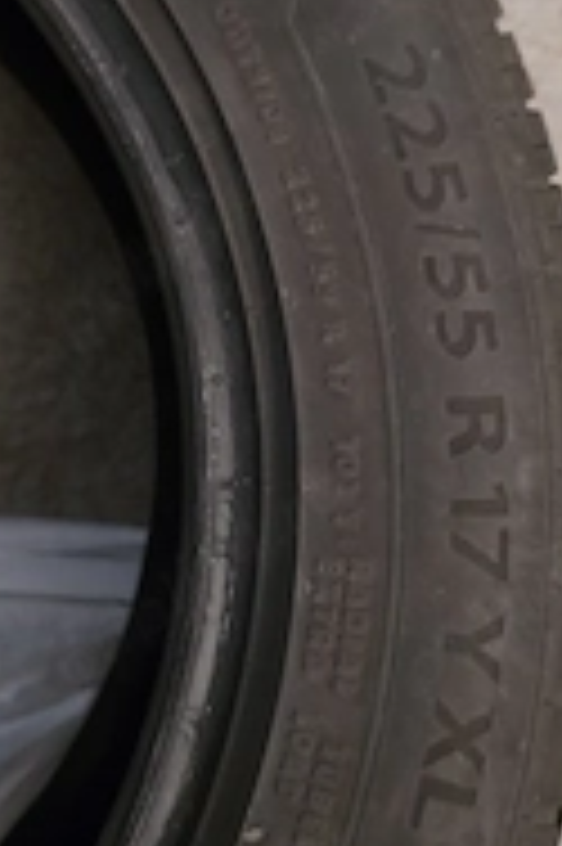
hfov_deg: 26.4
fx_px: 1196
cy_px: 284
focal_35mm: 51
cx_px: 288
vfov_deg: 38.5
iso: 1600
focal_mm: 6.3
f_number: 1.7
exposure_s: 1/25.1
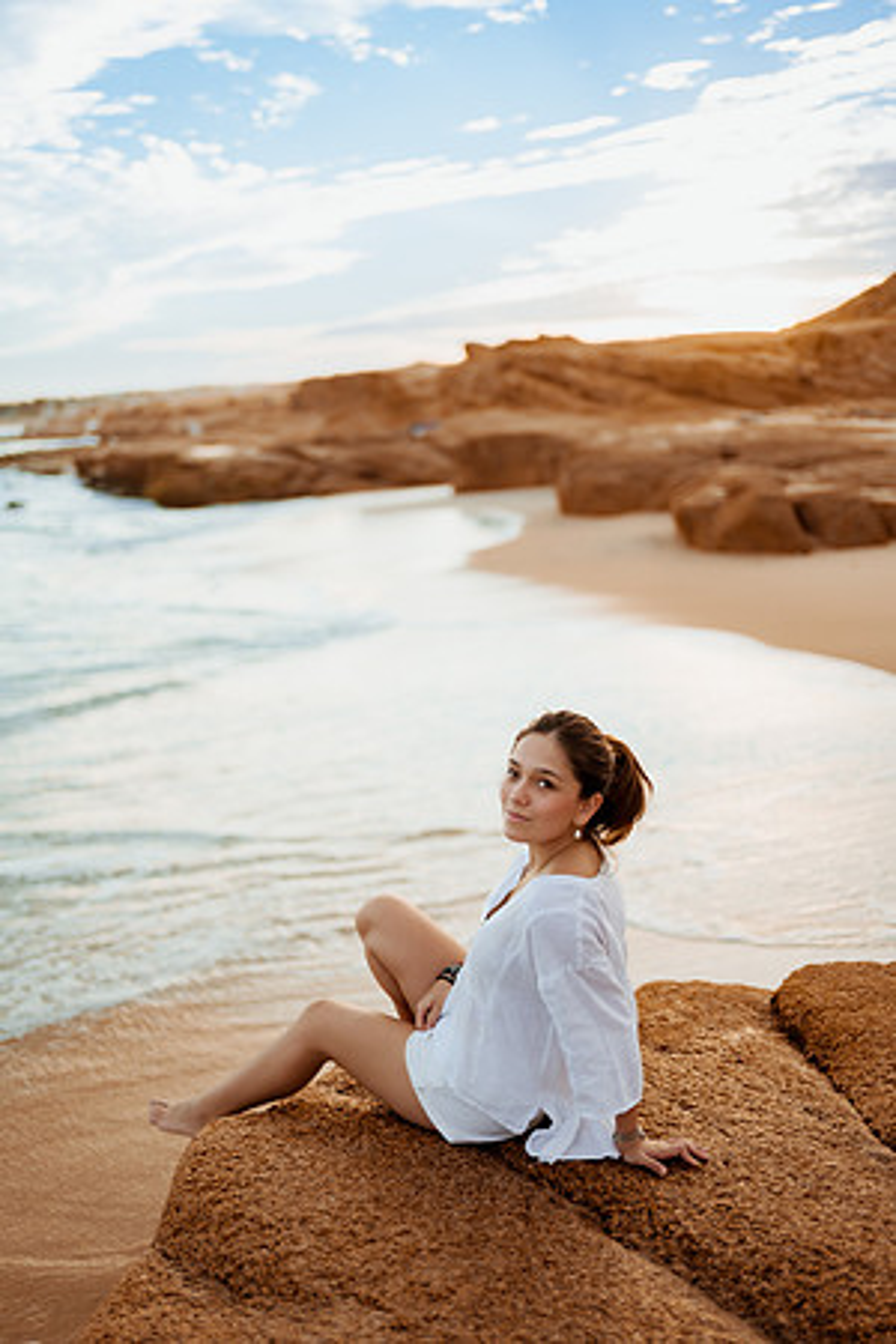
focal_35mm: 35
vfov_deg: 54.4
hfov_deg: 37.9
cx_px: 448
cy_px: 672
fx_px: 1307
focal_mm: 35
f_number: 1.4
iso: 100
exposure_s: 1/1600
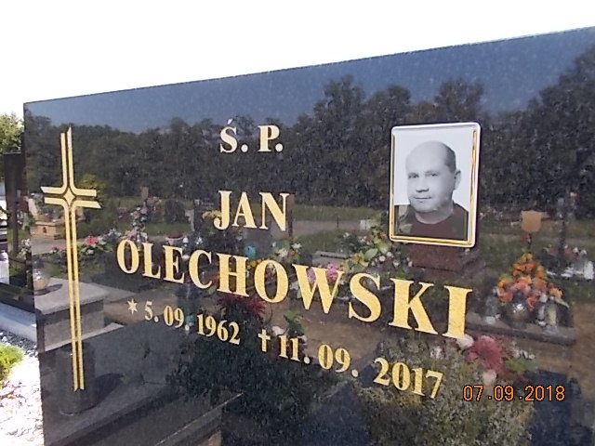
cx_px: 298
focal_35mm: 26
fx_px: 447
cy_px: 223
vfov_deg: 53.1
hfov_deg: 67.3
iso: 80
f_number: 3.2
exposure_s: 1/250
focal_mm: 4.6
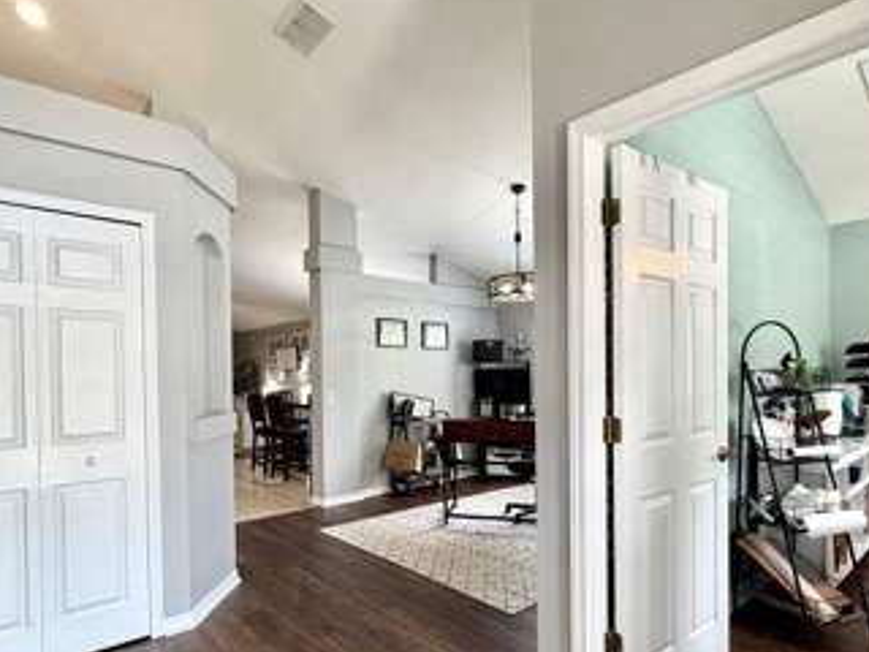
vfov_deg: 63.0
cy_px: 383
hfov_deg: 78.7
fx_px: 527
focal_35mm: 21
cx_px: 386
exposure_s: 1/120
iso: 200
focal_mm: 2.22
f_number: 2.2
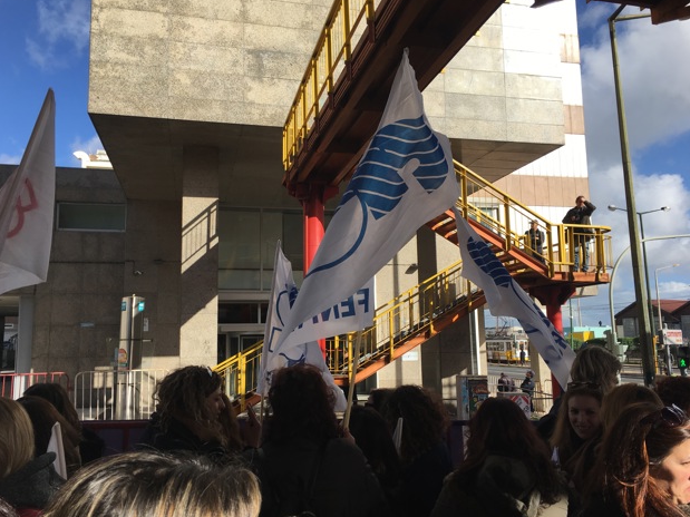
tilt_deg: +6.4
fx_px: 598
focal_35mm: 30
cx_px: 334
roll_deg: +1.2
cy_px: 260
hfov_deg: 60.0
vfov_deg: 46.8
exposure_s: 1/1425
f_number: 2.2
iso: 25
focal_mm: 4.15
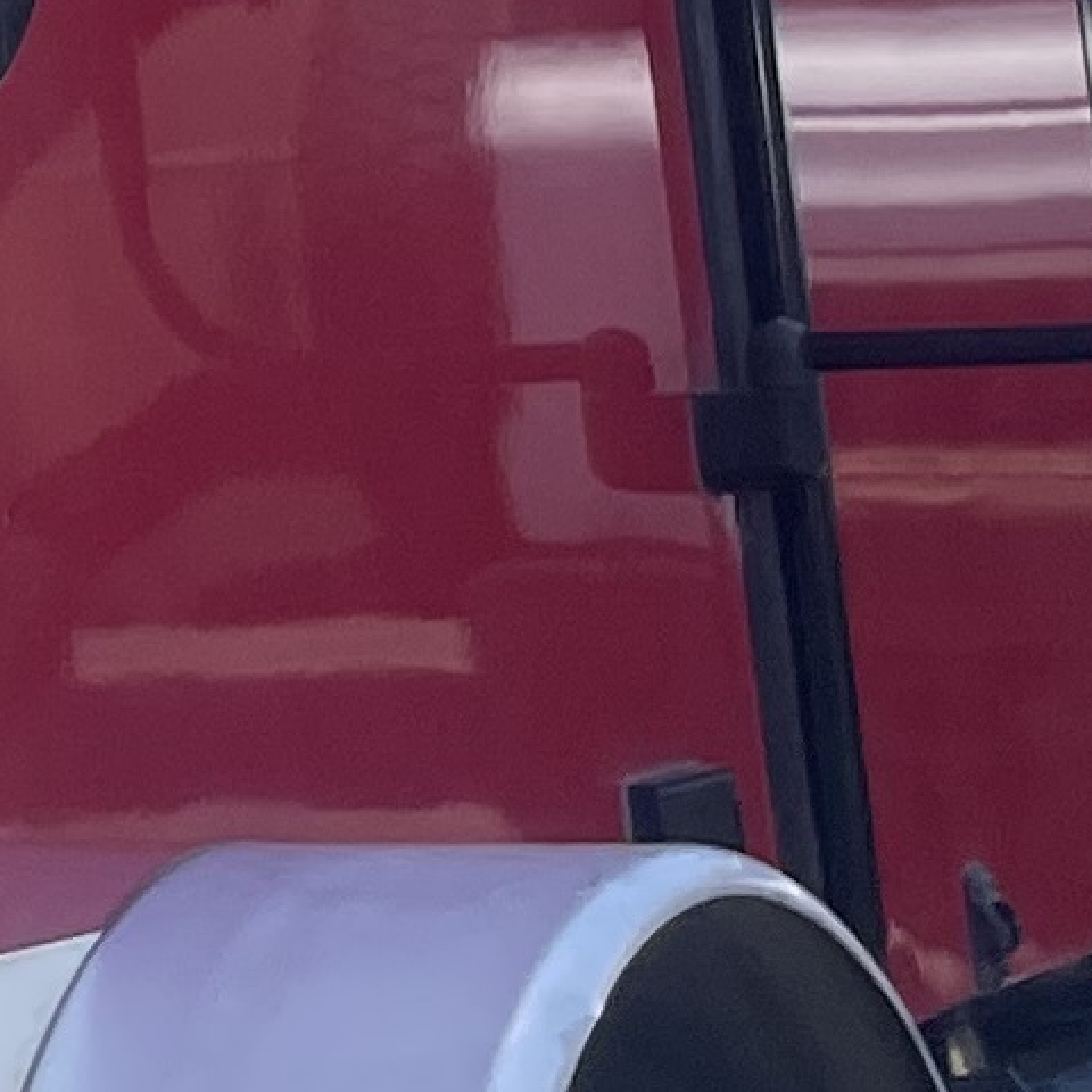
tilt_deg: +2.7
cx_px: -2443
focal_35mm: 193
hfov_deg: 7.6
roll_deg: +3.0
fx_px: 6888
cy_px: -341
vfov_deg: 8.9
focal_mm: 4.2
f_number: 1.6
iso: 32
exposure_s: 1/2304
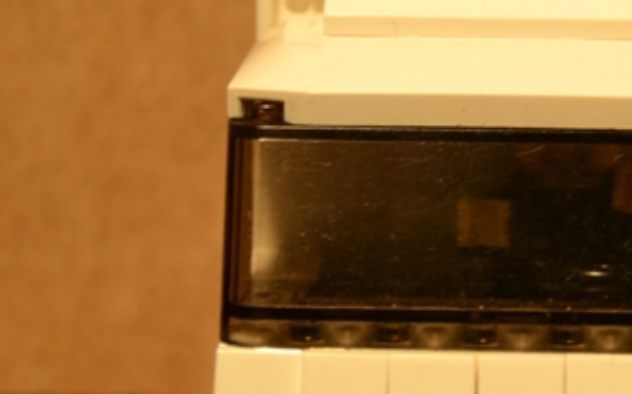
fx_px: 4062
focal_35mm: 236
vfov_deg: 5.6
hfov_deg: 8.9
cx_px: 506
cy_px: 186
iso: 400
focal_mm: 50
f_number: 5
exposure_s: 1/50
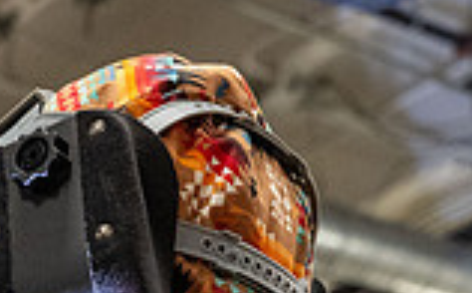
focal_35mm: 139
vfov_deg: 8.7
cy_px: 644
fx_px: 1784
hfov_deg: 14.3
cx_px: -193
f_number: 4
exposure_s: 1/500
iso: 3200
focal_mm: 30
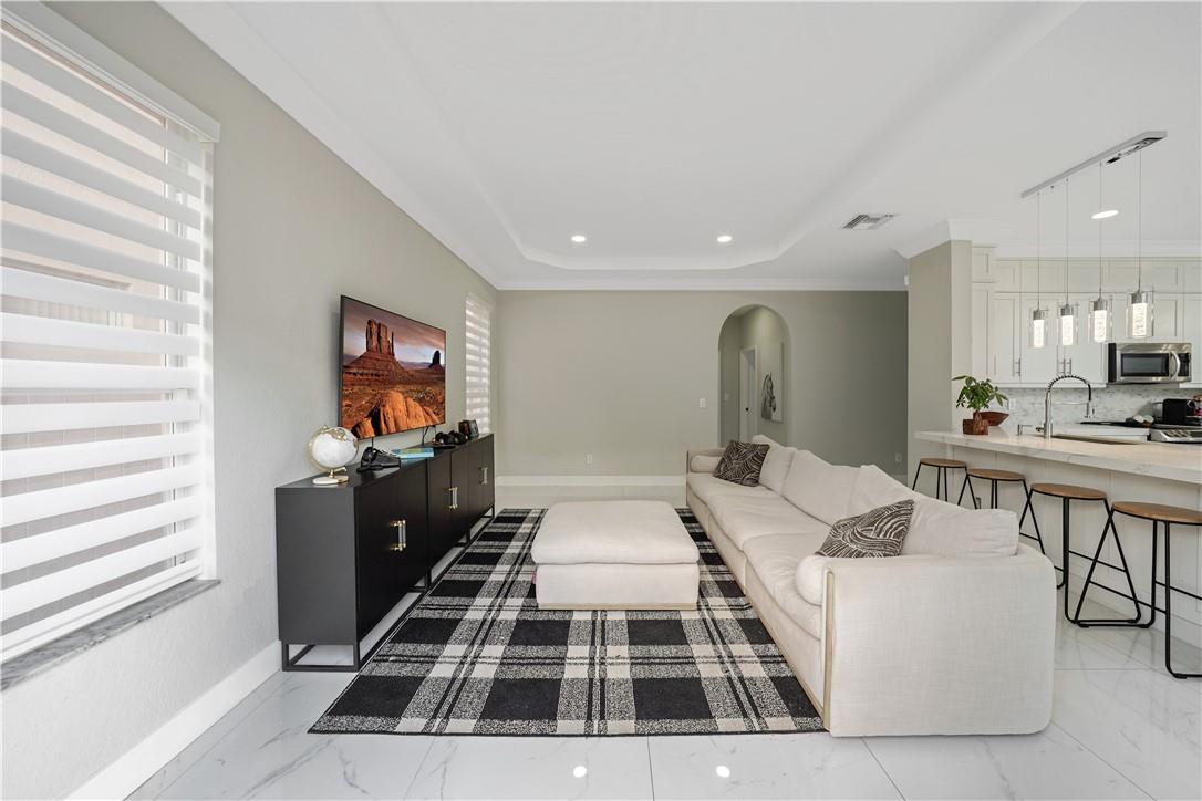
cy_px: 400
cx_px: 601
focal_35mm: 12
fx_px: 401
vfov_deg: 90.0
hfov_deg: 112.6
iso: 200
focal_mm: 12
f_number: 9
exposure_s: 1/15
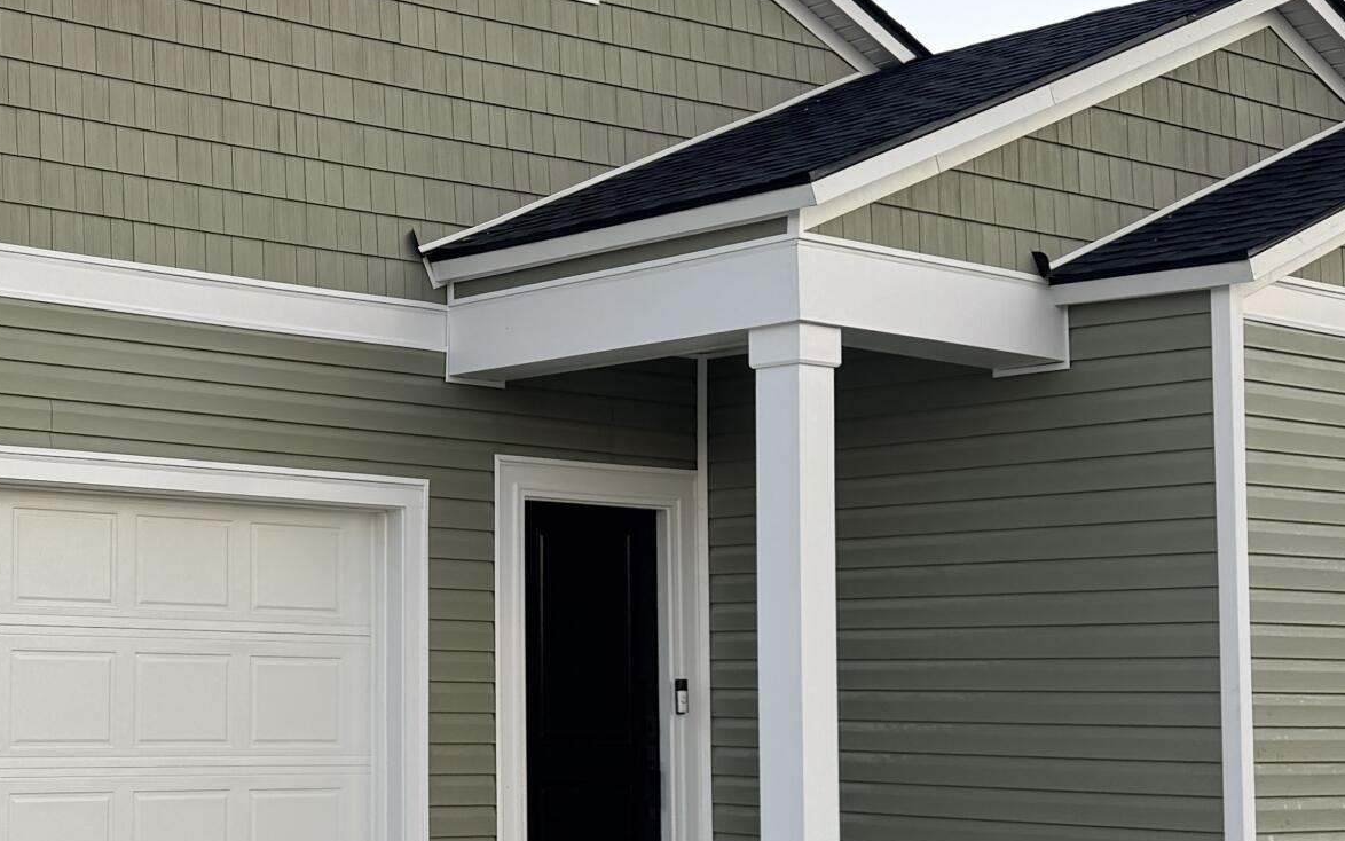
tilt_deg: +2.9
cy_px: 516
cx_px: 70
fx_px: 2383
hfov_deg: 29.8
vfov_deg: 20.0
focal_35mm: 65
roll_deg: -0.8
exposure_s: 1/507
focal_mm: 6.76
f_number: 1.78
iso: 80
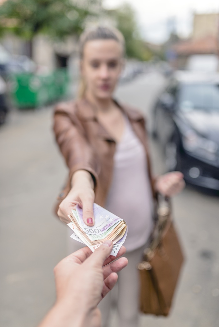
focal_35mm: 35
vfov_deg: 54.4
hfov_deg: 37.9
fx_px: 319
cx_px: 110
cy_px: 164
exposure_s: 1/2000
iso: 200
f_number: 1.8
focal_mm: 35
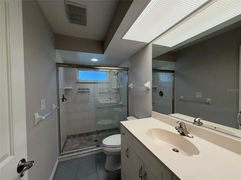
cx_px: 120
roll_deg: +1.1
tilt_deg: -1.1
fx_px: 97
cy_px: 90
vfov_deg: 85.7
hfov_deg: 102.1
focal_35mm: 14
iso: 160
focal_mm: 2.22
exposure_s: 1/120
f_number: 2.2
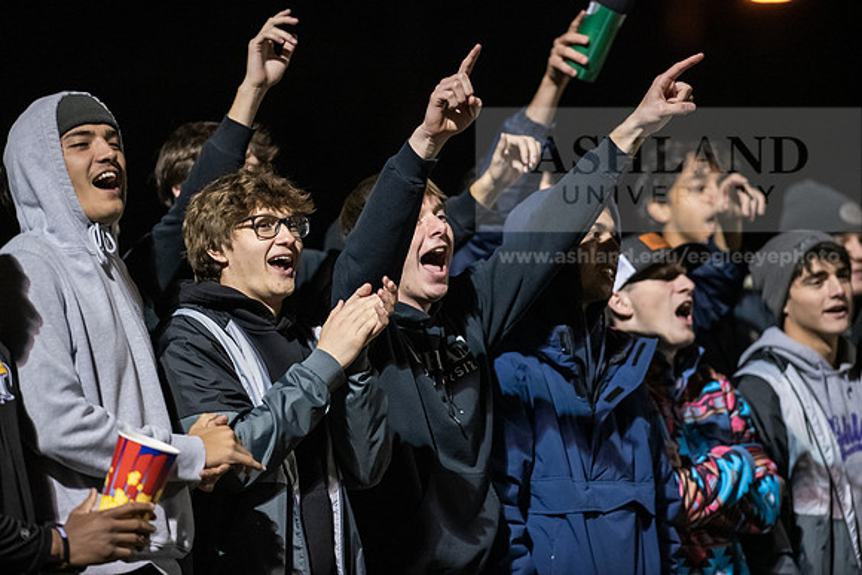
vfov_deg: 4.6
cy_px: 288
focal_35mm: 300
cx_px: 431
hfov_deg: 6.9
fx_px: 7185
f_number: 2.8
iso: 8000
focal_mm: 300
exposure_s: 1/500
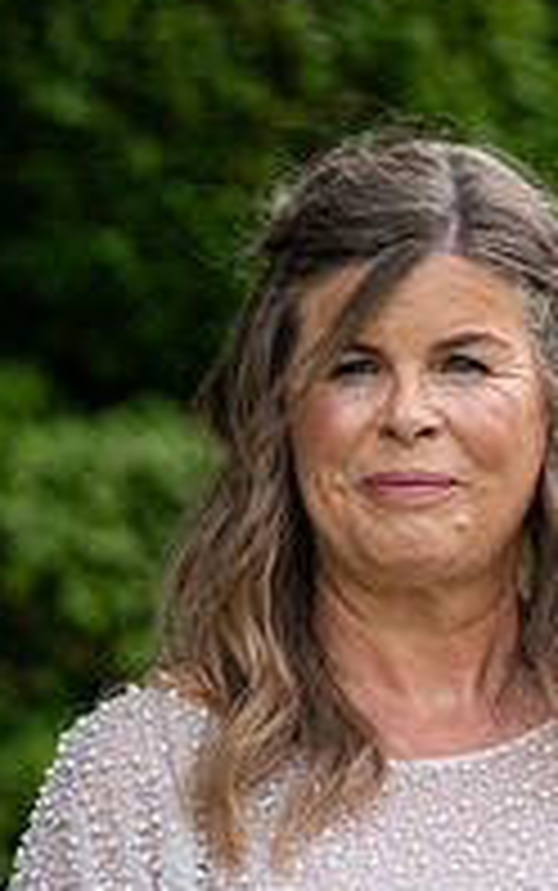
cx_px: 477
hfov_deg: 2.8
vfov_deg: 4.5
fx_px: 11249
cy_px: 837
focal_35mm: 463
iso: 125
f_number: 3.5
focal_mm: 200
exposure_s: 1/500
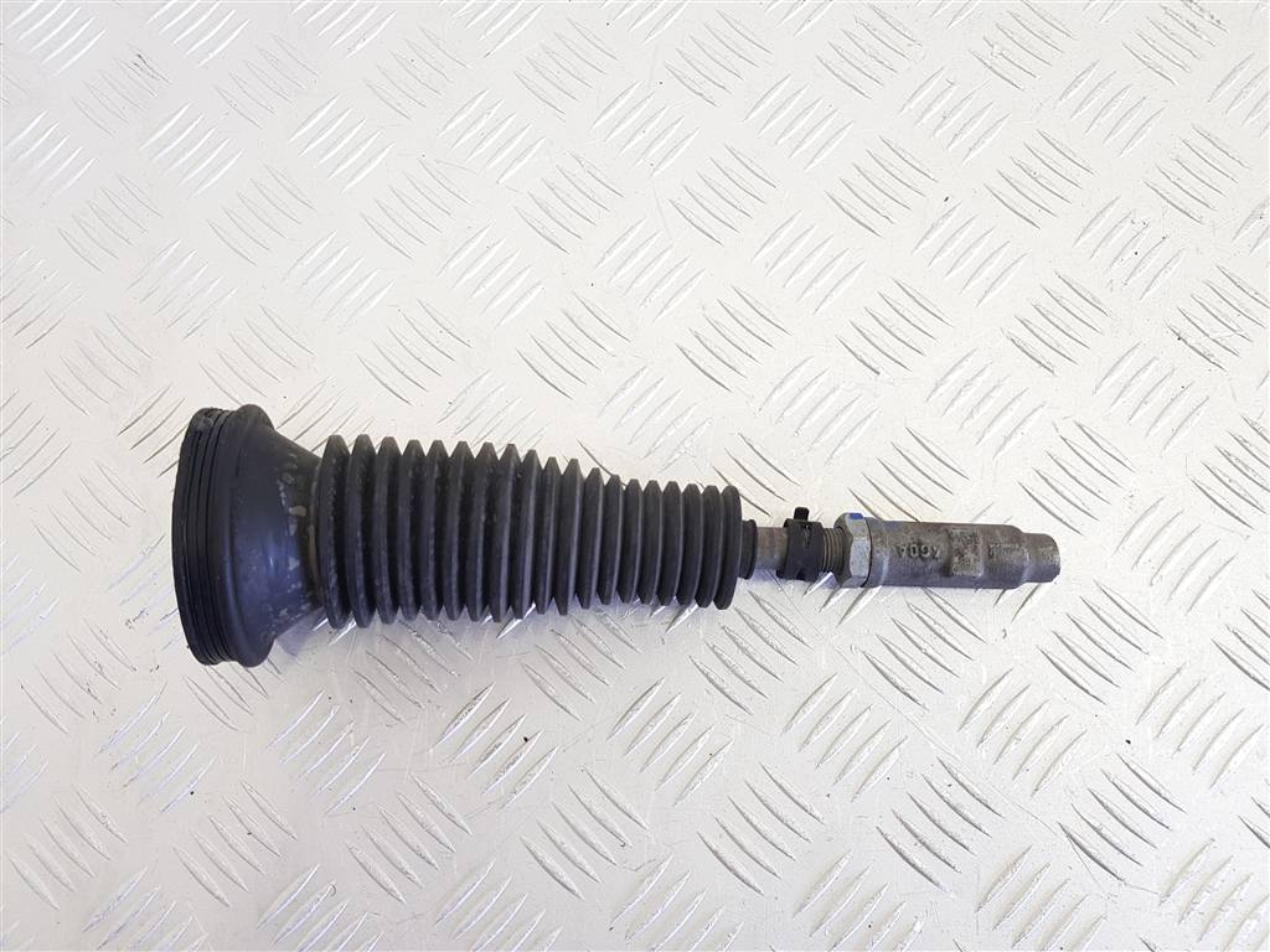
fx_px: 954
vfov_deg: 53.1
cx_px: 635
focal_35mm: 26
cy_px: 476
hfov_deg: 67.3
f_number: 1.7
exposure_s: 1/50
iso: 50
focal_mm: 4.2
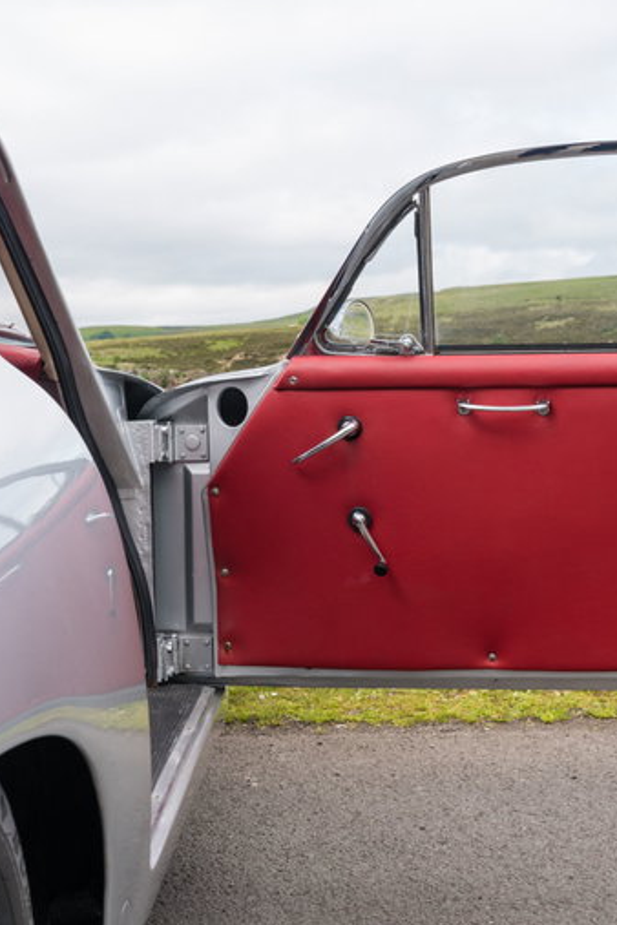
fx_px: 1362
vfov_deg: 37.5
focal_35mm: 53
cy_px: 461
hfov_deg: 25.5
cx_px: 308
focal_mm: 35
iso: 400
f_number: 9
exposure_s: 1/125
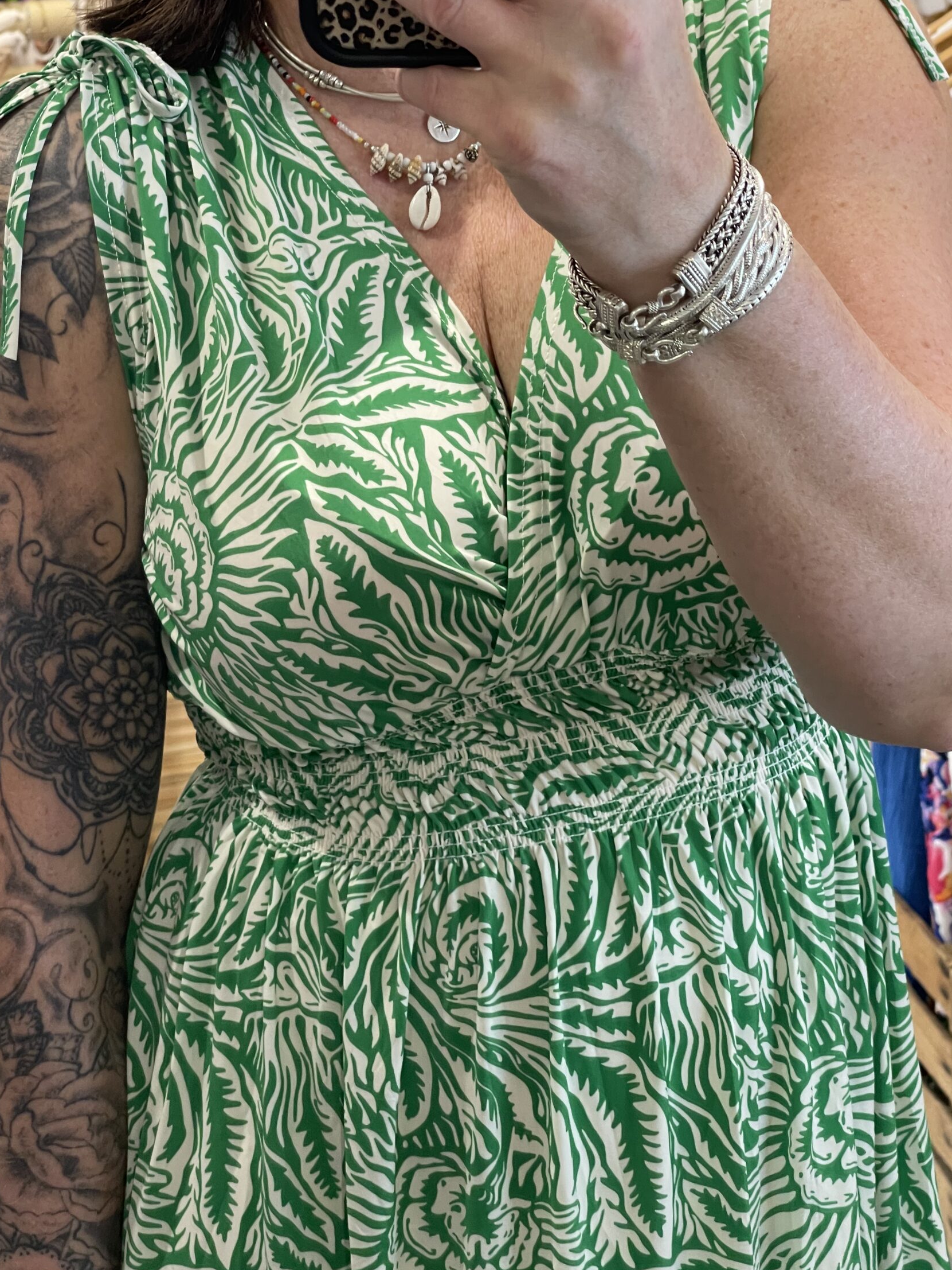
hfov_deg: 19.9
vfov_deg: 26.3
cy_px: 550
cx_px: 473
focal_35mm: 74
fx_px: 2713
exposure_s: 1/50
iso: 160
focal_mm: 7.5
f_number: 2.2
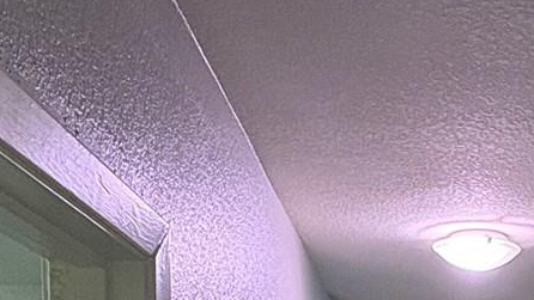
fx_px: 991
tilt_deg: -4.7
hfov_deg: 28.9
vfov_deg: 14.8
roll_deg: -0.1
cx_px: 485
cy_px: 558
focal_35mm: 70
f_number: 2.2
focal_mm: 2.22
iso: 250
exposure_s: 1/60
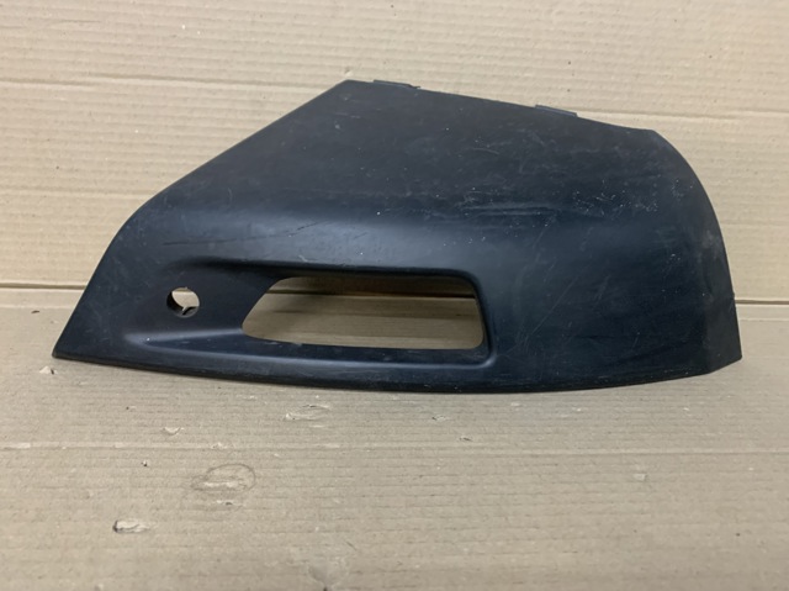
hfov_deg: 67.3
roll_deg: -2.5
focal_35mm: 26
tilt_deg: -16.6
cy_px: 296
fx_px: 592
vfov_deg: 53.0
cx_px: 394
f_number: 1.8
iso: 320
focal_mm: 4.25
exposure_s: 1/33
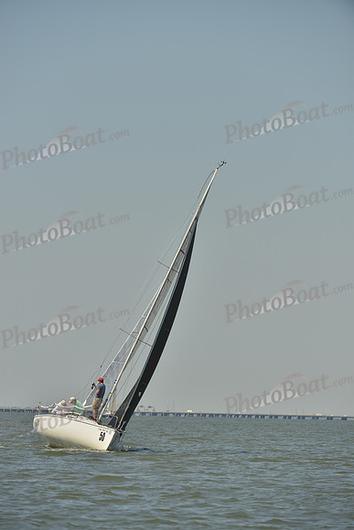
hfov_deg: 5.7
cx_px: 177
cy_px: 265
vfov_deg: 8.6
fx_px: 3538
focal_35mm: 240
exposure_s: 1/1600
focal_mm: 240
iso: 200
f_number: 5.6
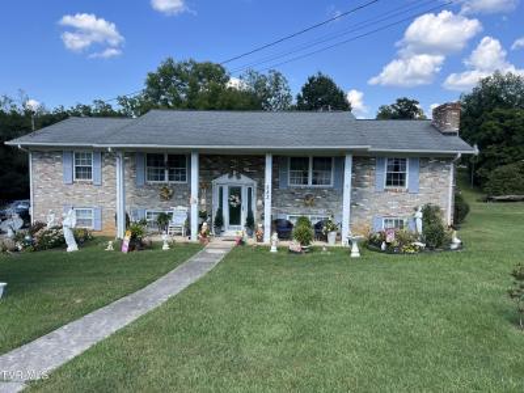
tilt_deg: -4.8
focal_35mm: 26
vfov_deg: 53.1
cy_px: 196
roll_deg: -0.9
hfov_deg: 67.3
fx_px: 394
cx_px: 262
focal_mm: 5.7
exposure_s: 1/1869
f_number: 1.5
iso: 50
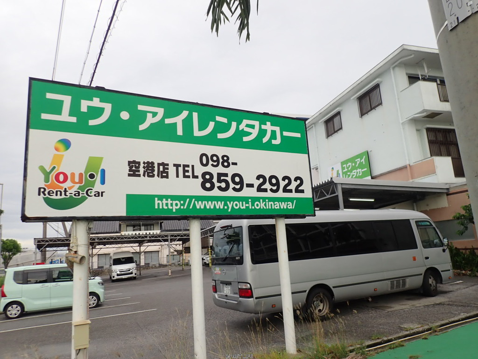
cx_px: 239
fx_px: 345
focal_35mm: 25
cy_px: 180
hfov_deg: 69.4
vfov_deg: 54.9
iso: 100
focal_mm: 4.5
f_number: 2.8
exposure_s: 1/250
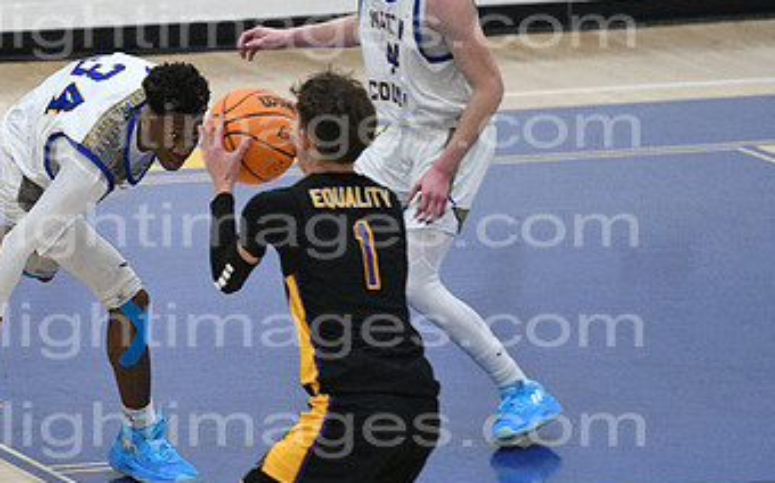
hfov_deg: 4.1
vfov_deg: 2.6
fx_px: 10741
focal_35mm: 509
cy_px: 181
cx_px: 128
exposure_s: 1/800
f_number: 3.5
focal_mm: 195
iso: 6400
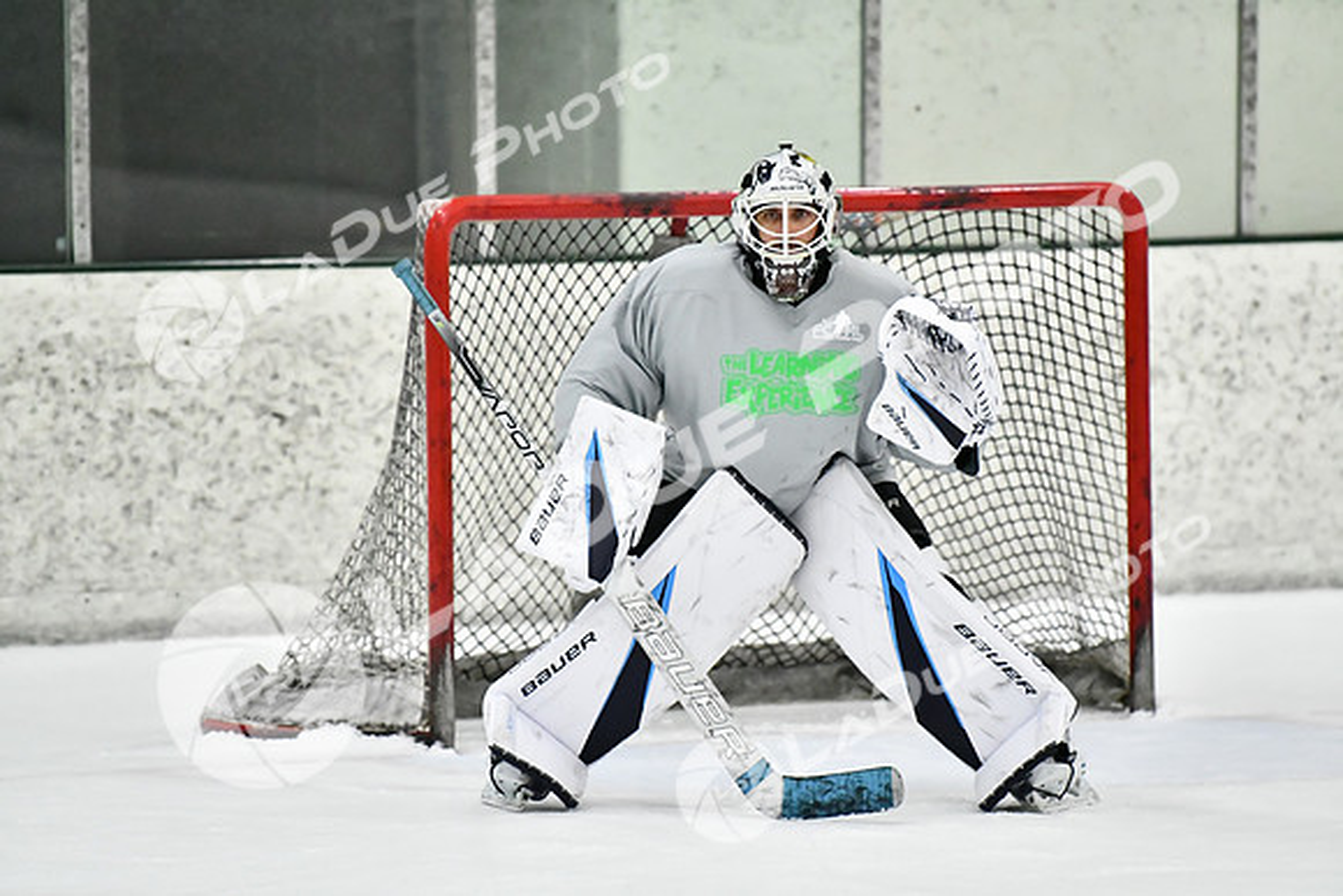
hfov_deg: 6.9
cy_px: 448
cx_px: 672
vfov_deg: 4.6
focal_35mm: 300
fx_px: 11194
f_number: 2.8
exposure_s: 1/2000
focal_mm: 200
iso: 6400
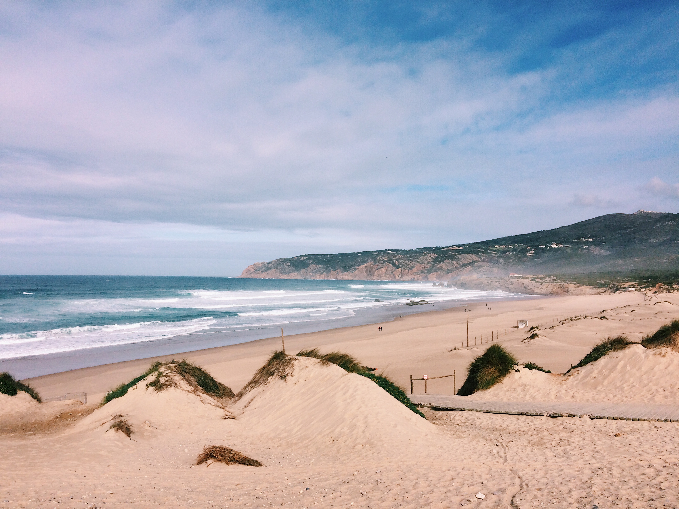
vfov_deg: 48.2
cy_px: 254
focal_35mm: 29
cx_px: 340
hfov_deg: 61.7
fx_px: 569
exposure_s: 1/4115
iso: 32
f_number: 2.2
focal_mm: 4.15
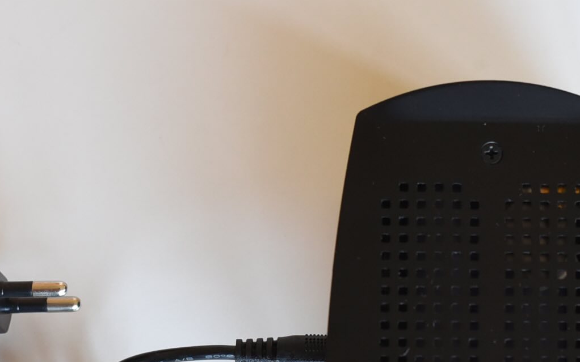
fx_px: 2371
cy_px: 448
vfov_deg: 8.6
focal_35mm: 150
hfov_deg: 13.9
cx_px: 459
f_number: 5
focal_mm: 50
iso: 2000
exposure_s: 1/80
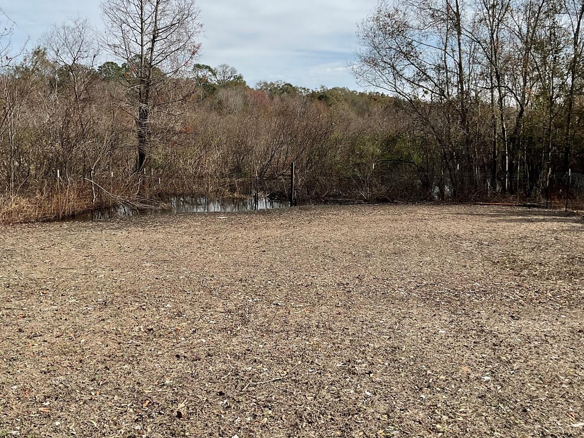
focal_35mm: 36
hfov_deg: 51.3
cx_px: 275
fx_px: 607
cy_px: 168
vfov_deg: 39.4
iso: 16
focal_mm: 3
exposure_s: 1/2058
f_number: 1.8
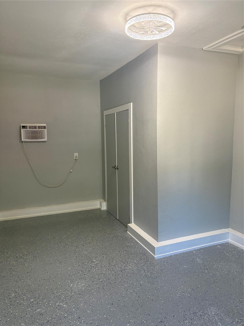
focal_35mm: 26
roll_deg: -0.9
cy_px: 163
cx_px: 122
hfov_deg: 53.1
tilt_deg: -6.3
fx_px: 244
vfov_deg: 67.3
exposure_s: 1/120
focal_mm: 5.96
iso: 125
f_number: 1.6
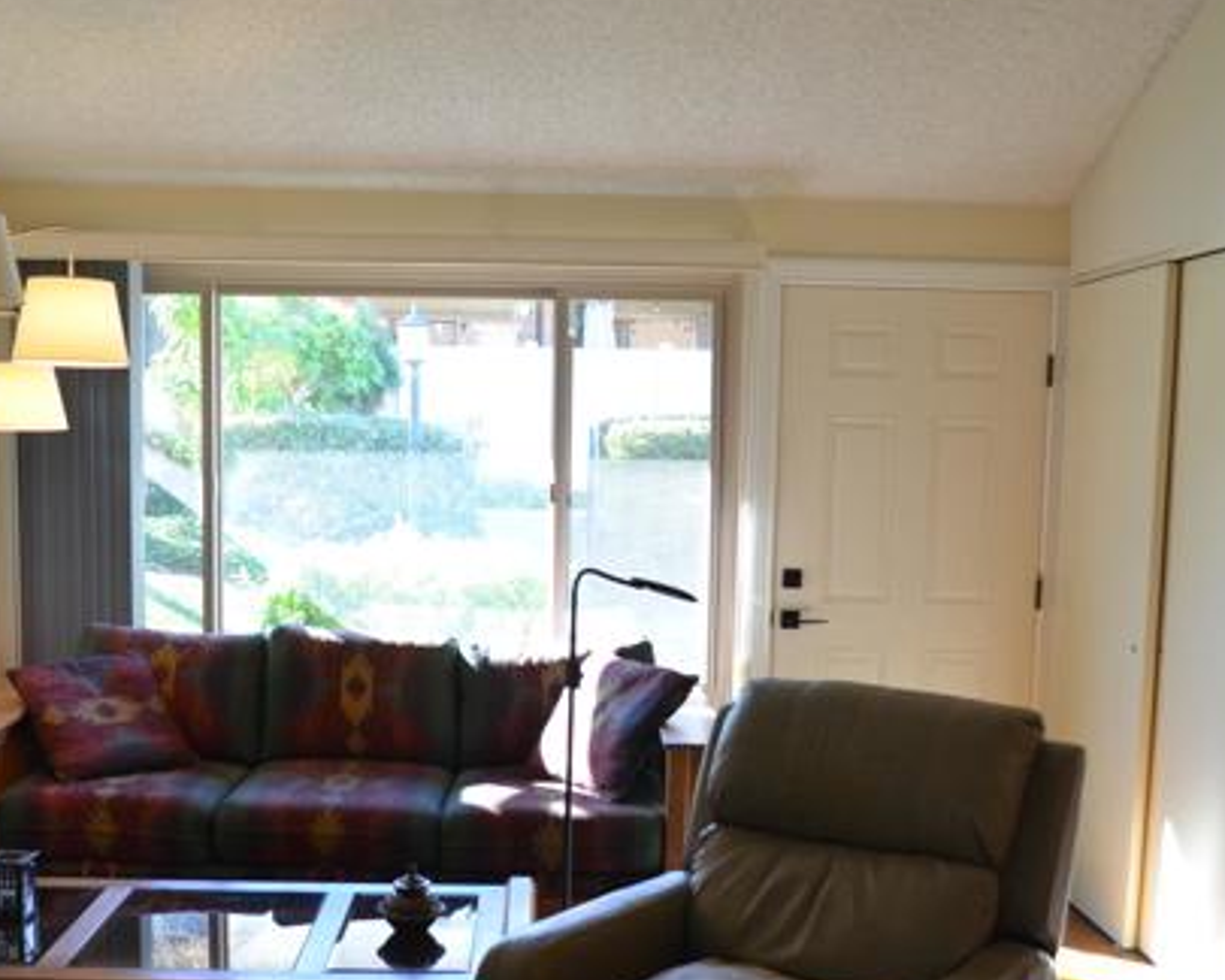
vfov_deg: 37.2
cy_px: 593
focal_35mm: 40
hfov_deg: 45.7
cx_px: 538
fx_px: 1450
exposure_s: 1/60
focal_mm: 18
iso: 500
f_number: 4
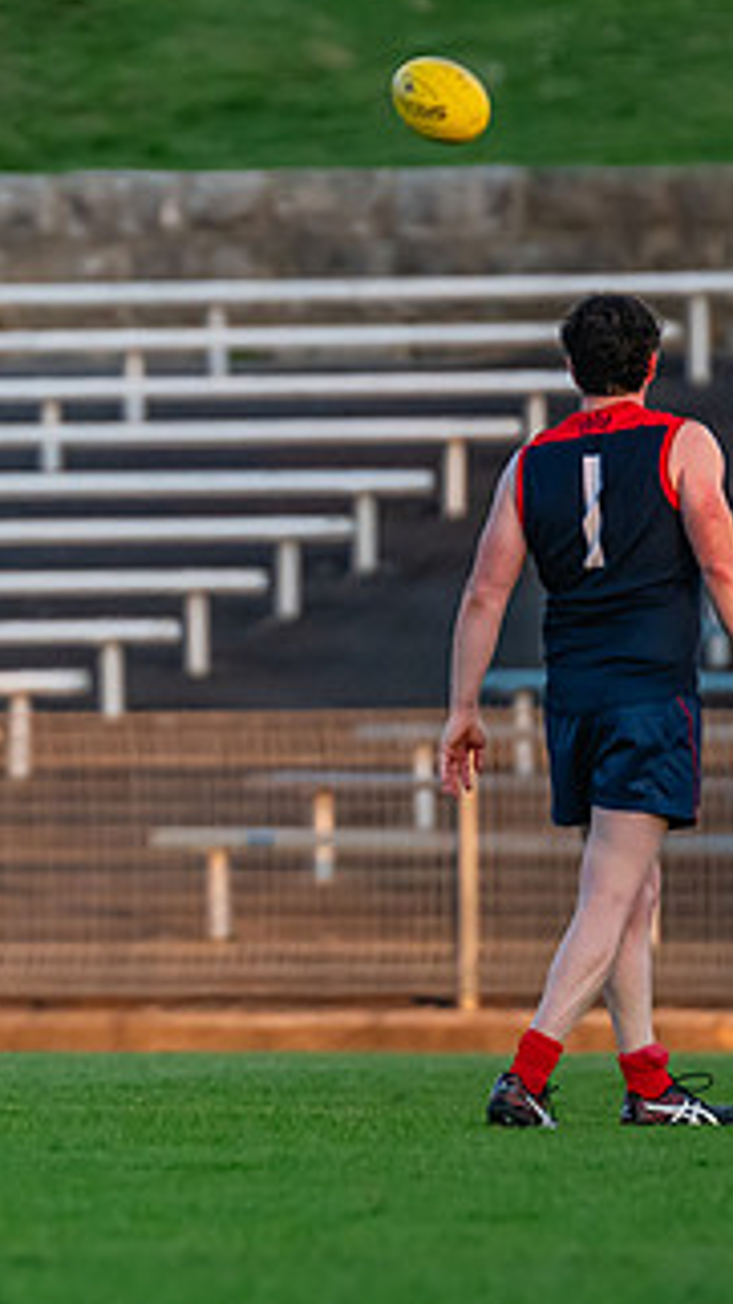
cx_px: -313
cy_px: 597
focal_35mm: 1094
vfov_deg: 2.0
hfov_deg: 1.1
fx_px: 37821
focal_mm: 300
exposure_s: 1/1600
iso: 900
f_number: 2.8
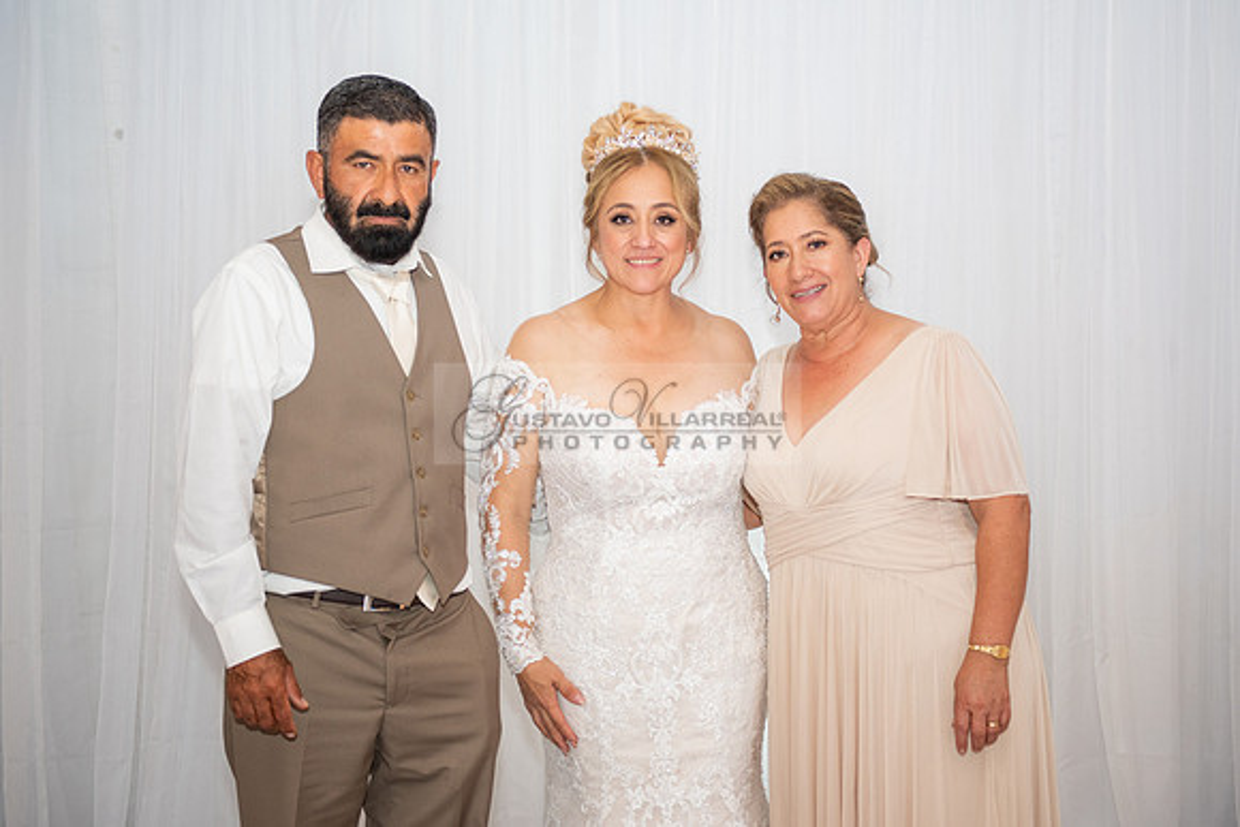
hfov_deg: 32.4
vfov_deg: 21.9
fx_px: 2136
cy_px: 390
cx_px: 644
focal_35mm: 62
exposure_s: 1/125
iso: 640
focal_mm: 55
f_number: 2.8
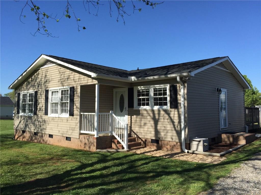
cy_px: 98
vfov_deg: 48.2
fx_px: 219
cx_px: 130
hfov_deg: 61.7
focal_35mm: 29
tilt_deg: +4.1
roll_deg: -0.5
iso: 32
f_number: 2.2
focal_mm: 4.15
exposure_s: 1/1799
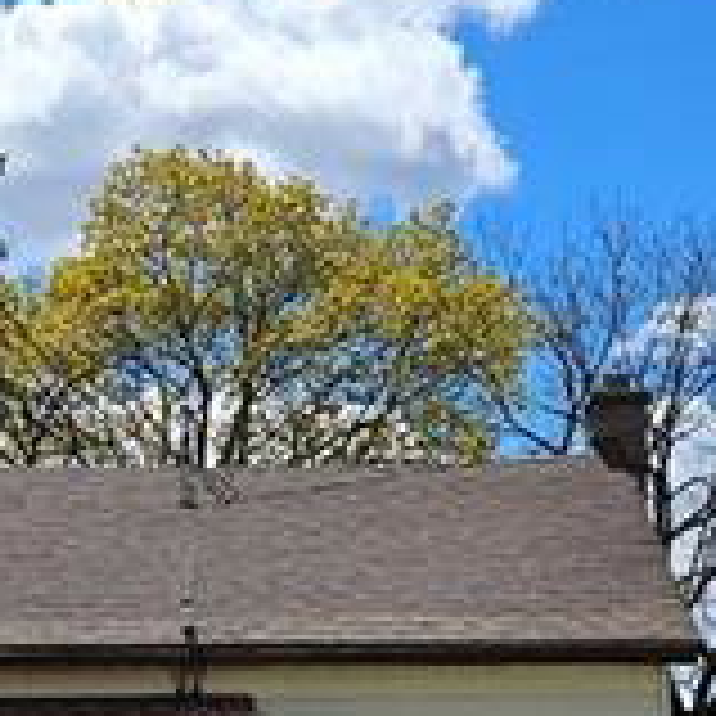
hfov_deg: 17.7
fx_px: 2293
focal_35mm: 98
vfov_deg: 16.9
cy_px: 869
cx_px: 284
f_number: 1.8
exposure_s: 1/3109
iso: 25
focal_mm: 5.4
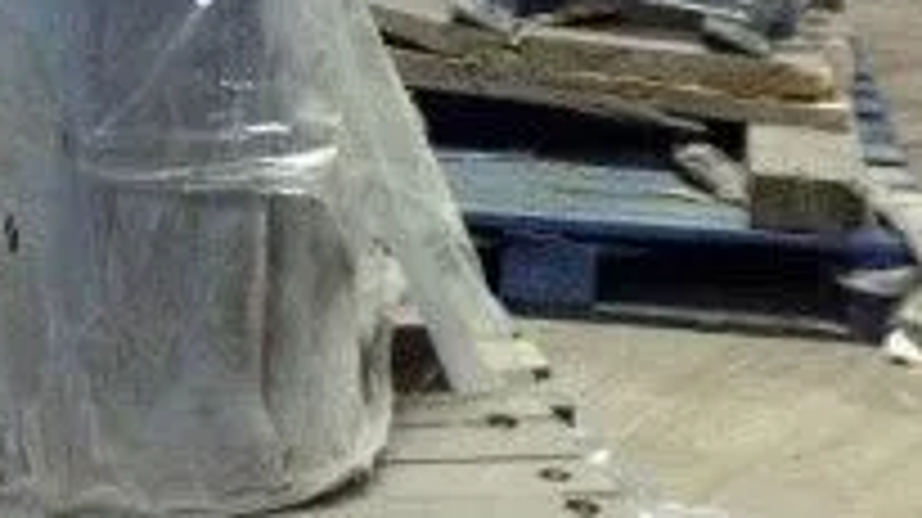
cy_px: -95
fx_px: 2907
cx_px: 79
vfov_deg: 10.0
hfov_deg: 17.7
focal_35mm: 119
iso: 400
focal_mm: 4.28
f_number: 2.4
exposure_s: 1/20
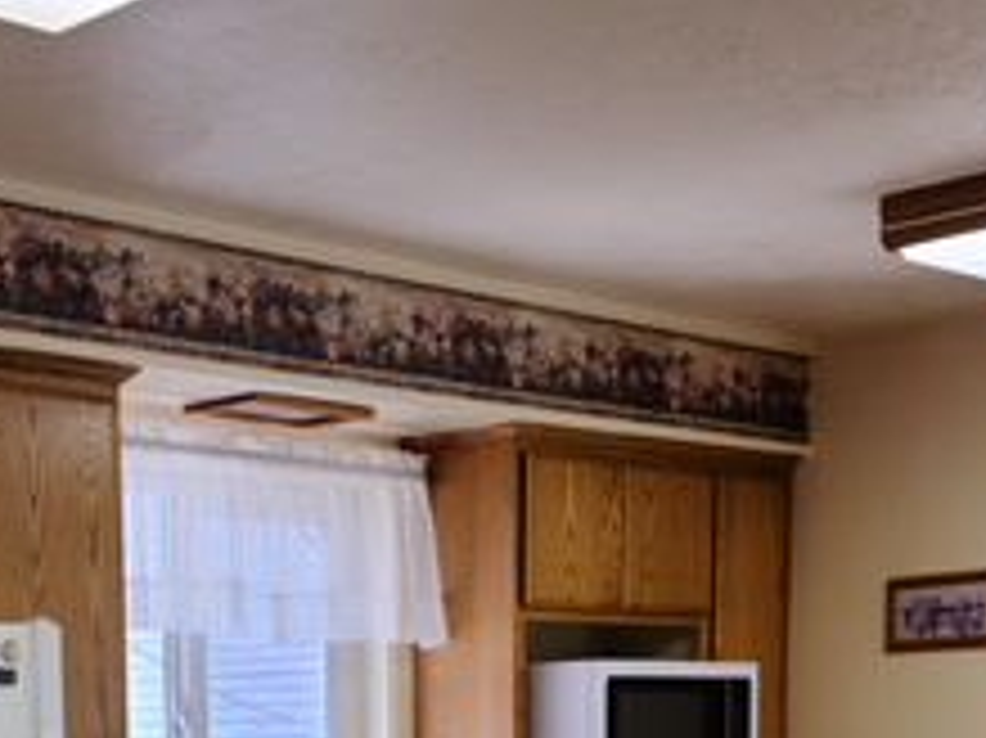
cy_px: 999
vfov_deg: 18.5
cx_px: 257
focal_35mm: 73
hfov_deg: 26.4
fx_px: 2078
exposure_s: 1/59
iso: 32
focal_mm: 7
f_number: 1.8
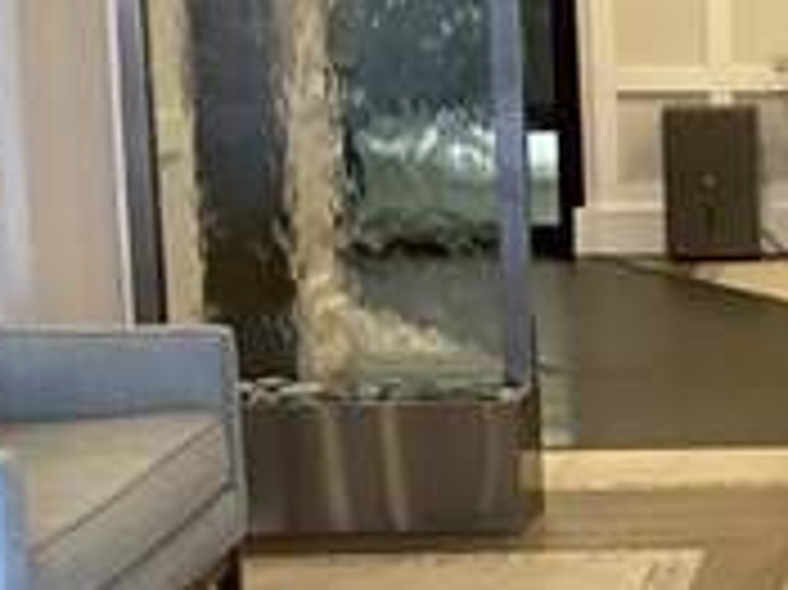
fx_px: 3230
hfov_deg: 13.3
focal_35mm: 142
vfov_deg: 10.4
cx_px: 1085
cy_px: 477
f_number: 2.4
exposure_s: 1/60
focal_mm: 3.3
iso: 200
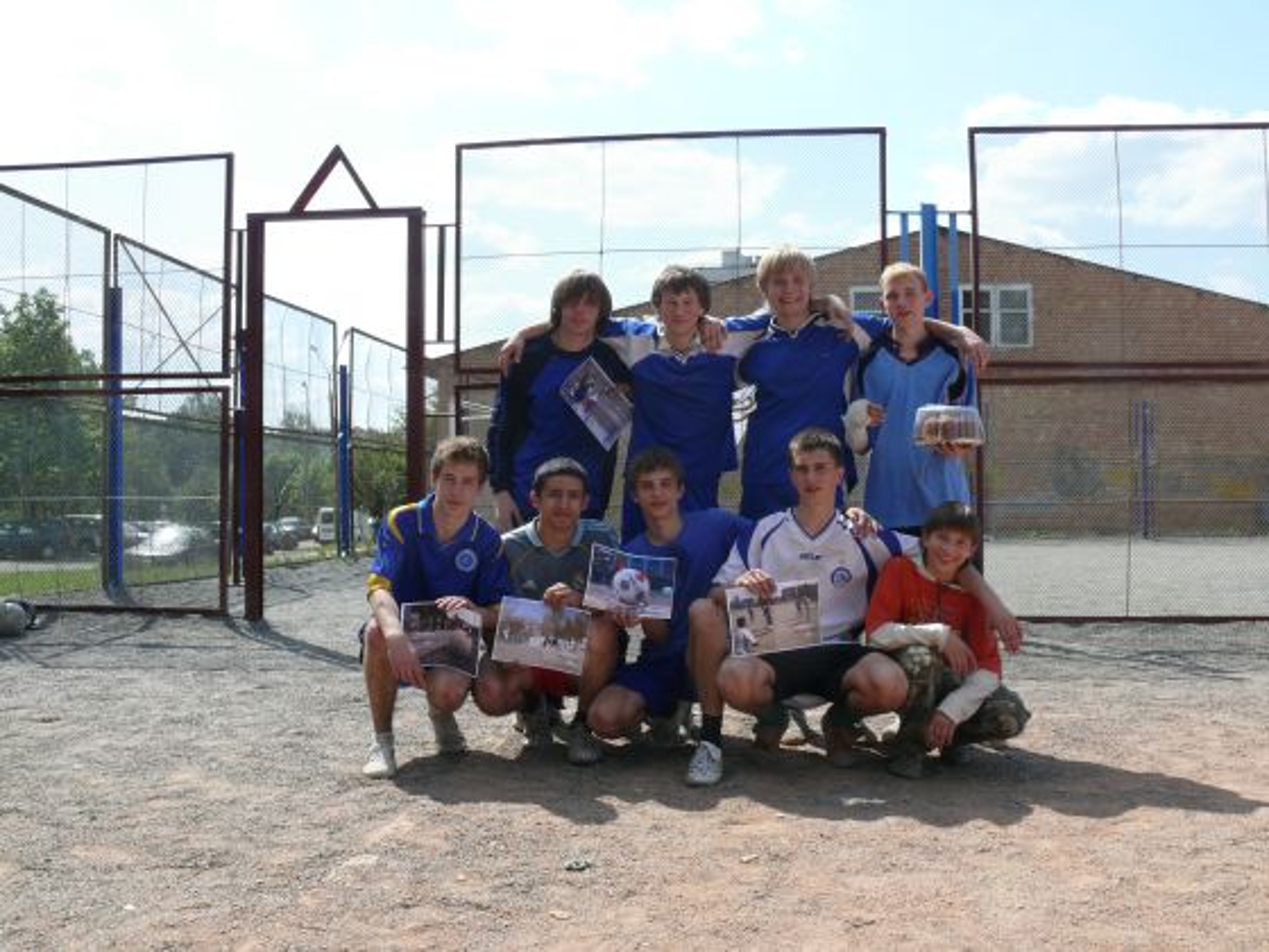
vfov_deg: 40.7
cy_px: 476
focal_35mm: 35
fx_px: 1283
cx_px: 634
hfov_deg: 52.6
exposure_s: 1/320
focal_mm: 7.4
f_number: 5.6
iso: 100
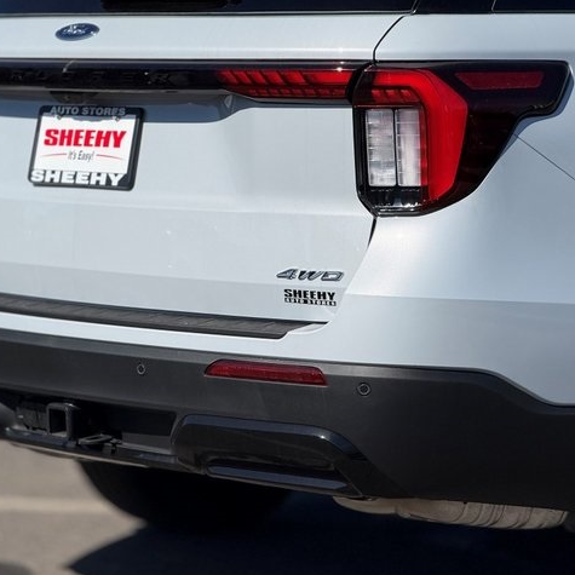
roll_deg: +2.3
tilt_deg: -4.0
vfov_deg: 12.2
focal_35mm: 143
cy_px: 289
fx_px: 2687
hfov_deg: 12.2
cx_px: 197
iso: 40
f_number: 2.8
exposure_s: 1/3195
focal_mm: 15.66
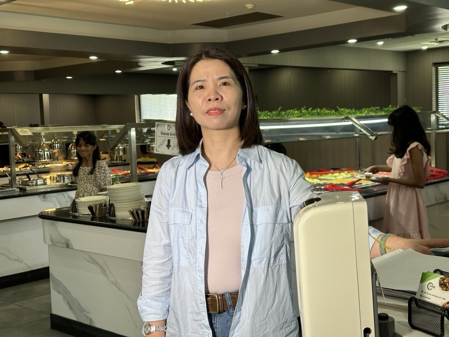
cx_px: 224
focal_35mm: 48
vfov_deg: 30.3
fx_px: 623
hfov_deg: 39.7
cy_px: 168
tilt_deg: -4.3
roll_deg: +2.1
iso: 64
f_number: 1.78
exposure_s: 1/120
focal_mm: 6.86
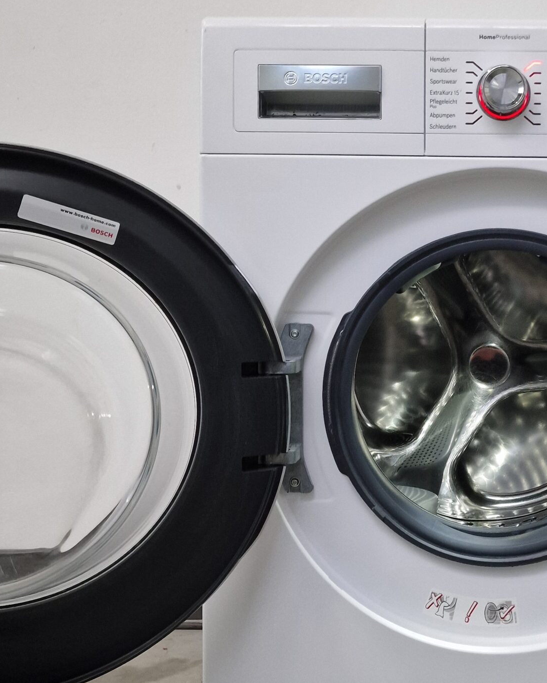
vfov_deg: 43.8
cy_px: 346
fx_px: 850
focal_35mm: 42
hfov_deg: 34.0
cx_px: 476
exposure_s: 1/100
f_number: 1.8
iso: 400
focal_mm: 6.4
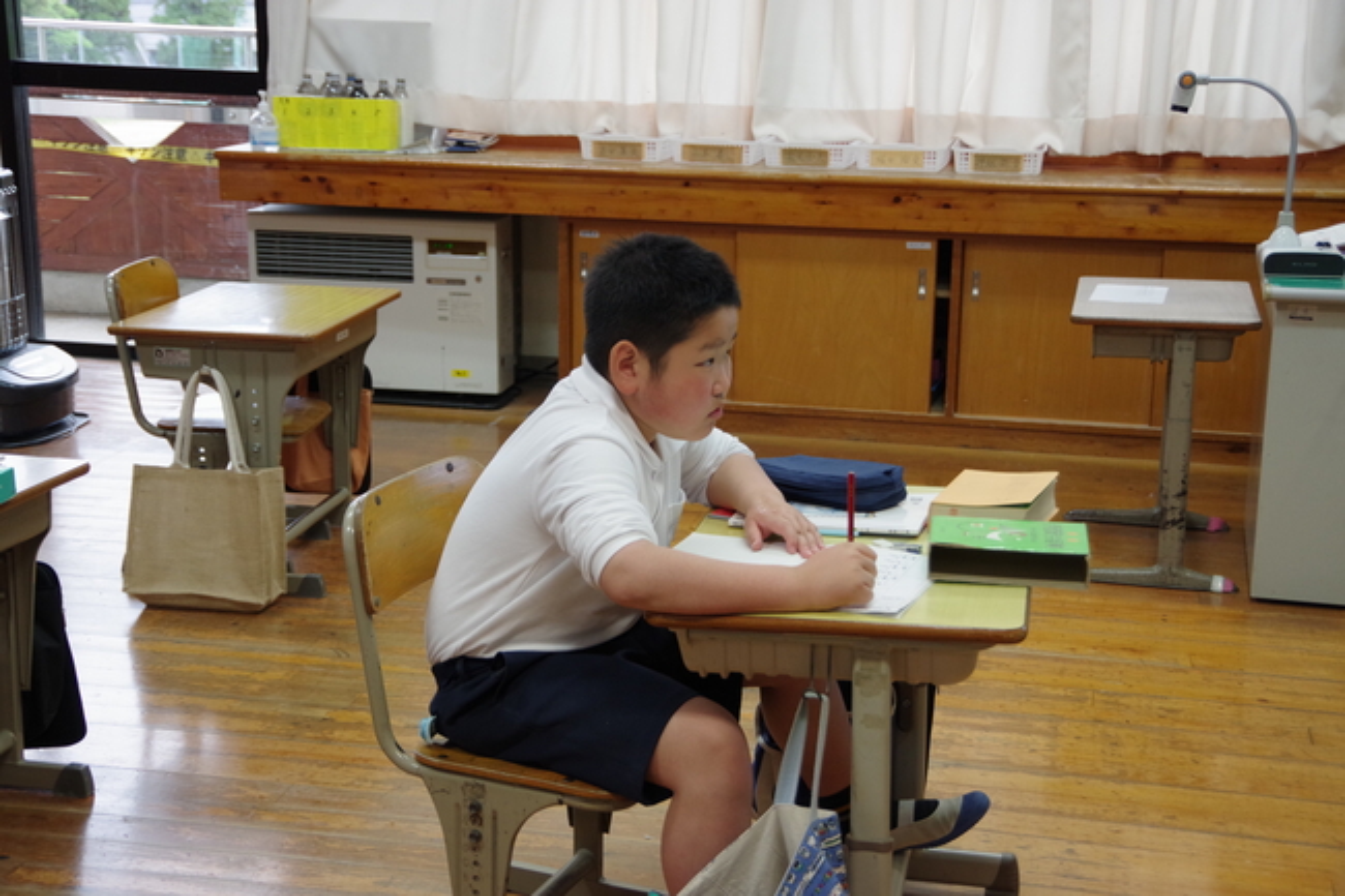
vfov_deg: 25.0
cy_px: 448
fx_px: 2017
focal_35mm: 54
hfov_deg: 36.9
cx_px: 672
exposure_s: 1/80
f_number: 4.5
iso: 1600
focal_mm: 36
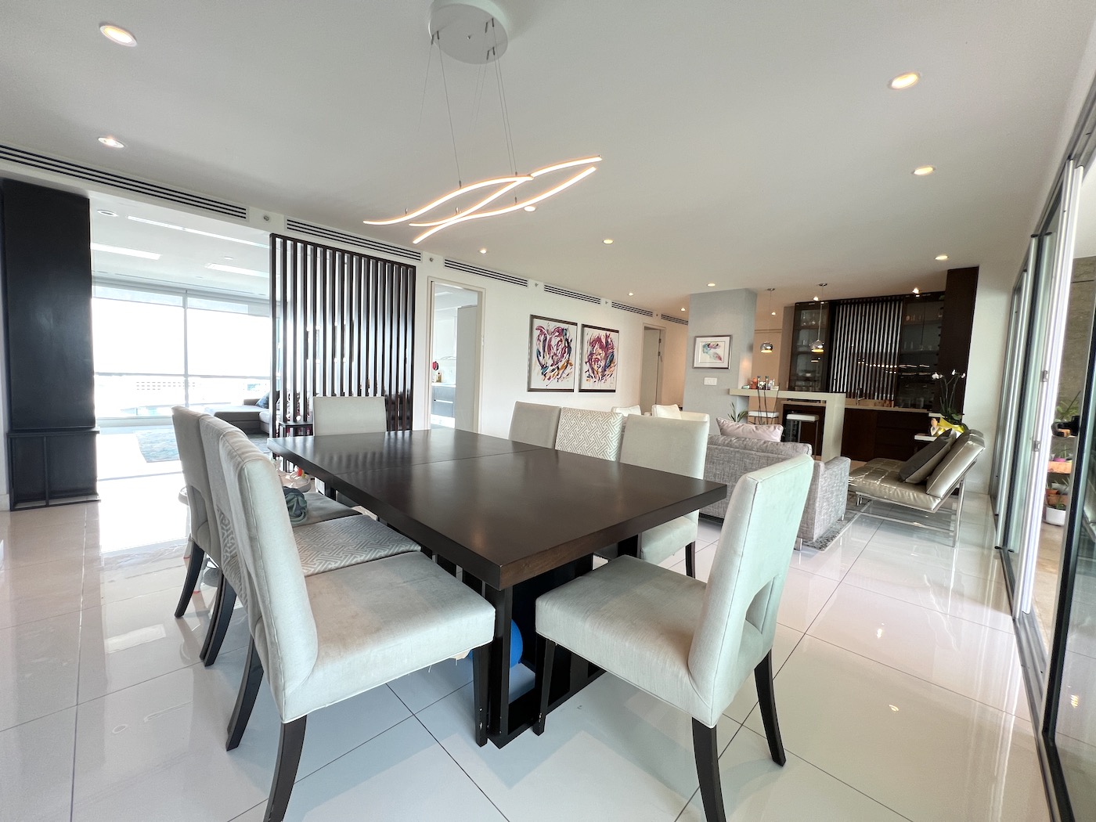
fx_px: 412
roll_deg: -2.1
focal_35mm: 13
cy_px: 411
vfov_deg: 89.9
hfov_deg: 106.2
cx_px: 548
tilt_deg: -4.7
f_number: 1.8
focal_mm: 1.57
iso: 80
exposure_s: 1/62
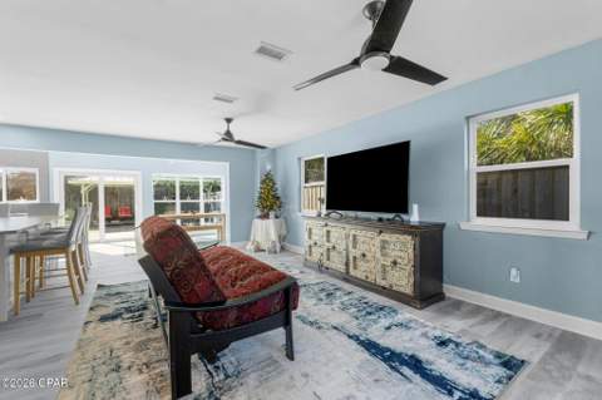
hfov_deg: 100.4
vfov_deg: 77.2
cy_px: 200
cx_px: 301
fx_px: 251
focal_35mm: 15
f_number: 9
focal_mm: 10
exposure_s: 1/30
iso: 400
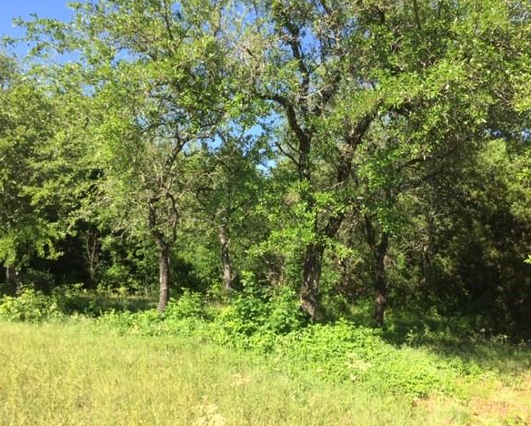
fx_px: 488
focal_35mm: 31
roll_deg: -0.5
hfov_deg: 57.1
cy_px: 215
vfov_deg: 47.2
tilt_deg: +0.9
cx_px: 281
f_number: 2.2
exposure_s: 1/694
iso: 32
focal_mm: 4.15
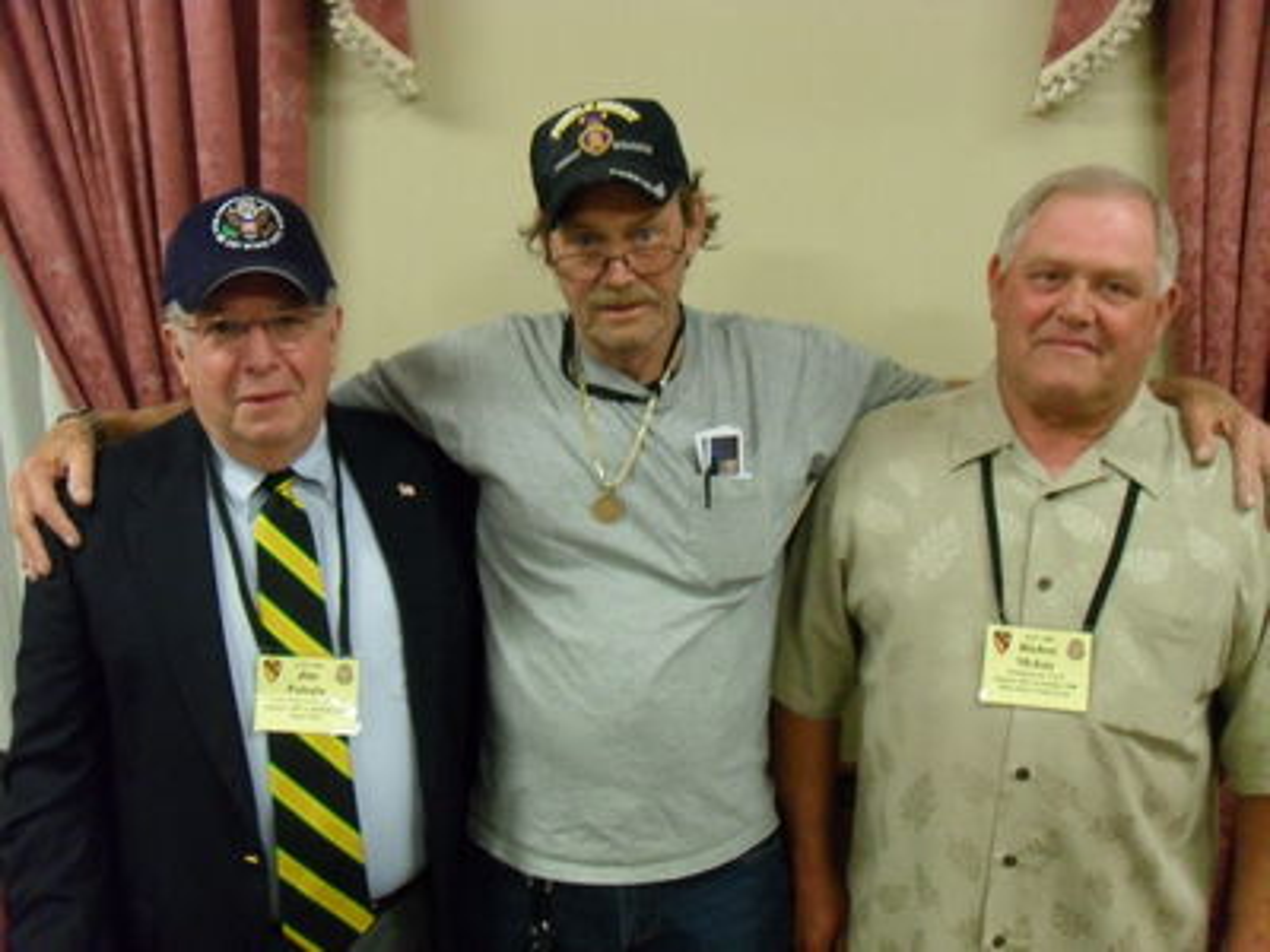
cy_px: 476
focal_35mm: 35
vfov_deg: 40.7
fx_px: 1284
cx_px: 635
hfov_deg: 52.6
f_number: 2.8
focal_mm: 6.2
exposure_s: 1/15
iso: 400
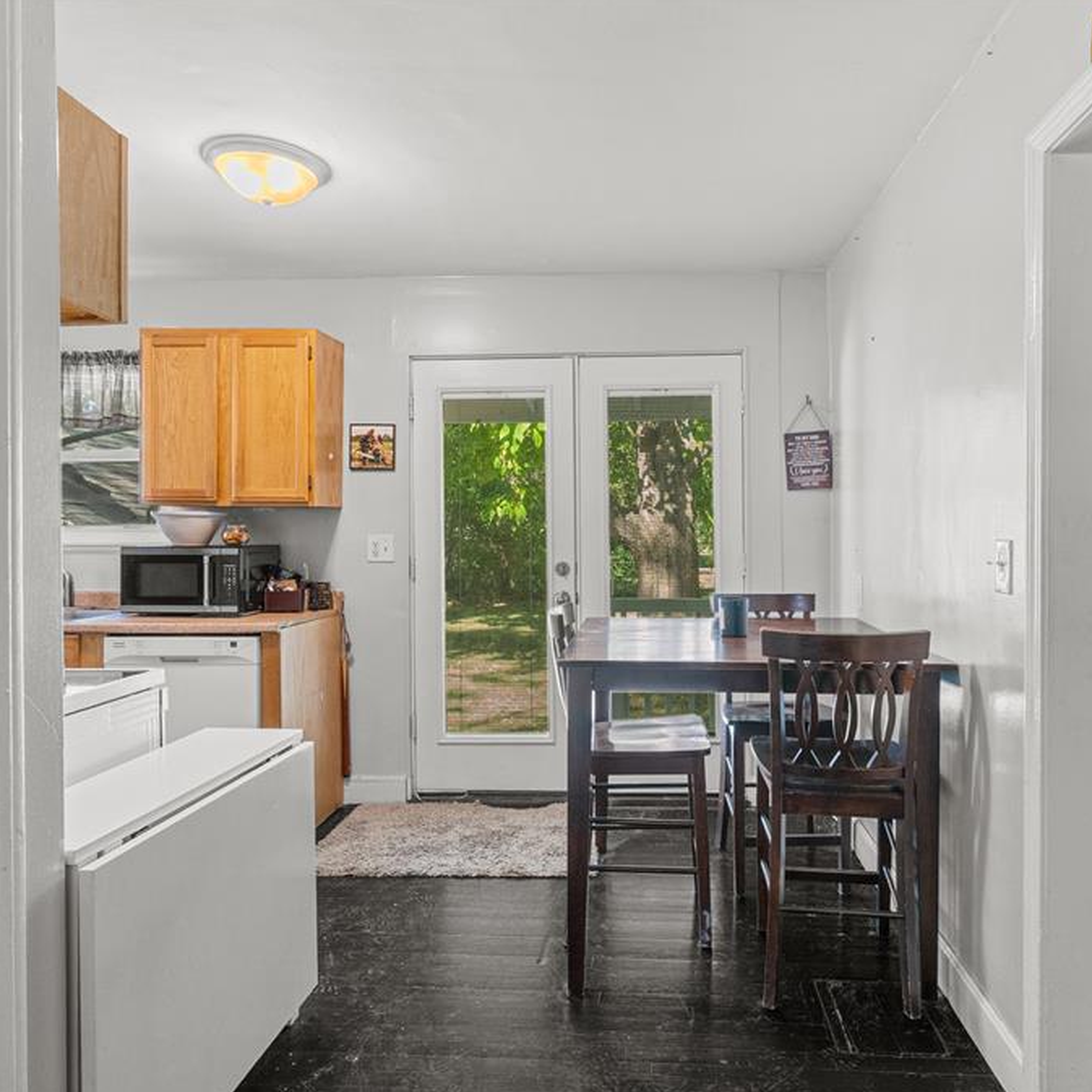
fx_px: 785
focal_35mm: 22
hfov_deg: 69.2
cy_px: 549
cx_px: 630
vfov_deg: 69.6
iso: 400
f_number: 8
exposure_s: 4
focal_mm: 17
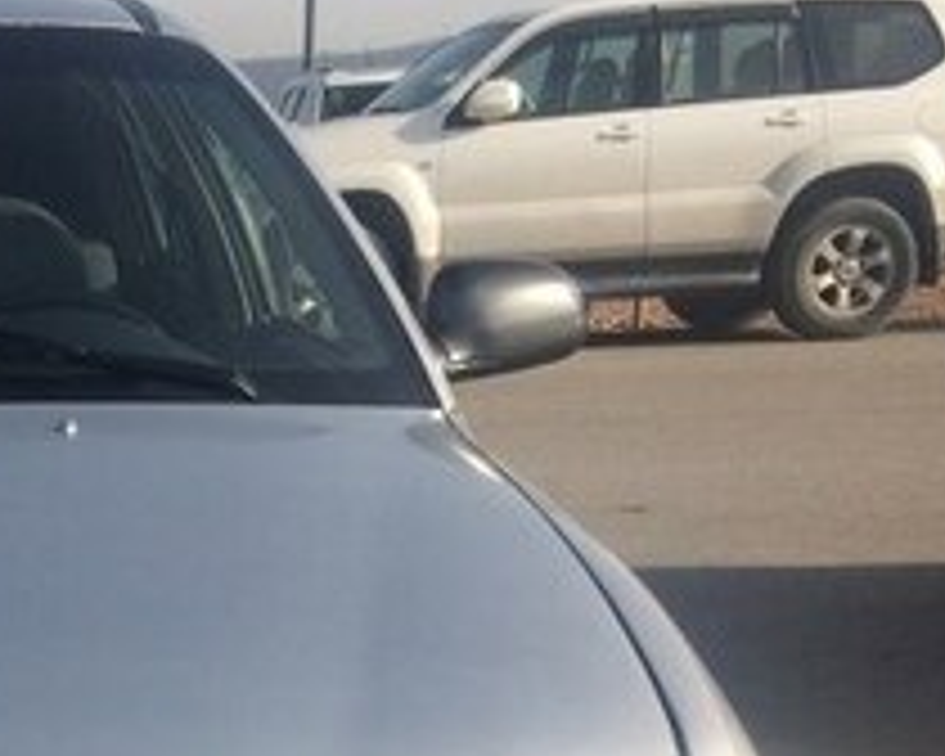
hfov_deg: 20.3
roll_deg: +1.5
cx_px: -162
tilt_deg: -17.1
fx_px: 2489
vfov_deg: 16.4
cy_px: 947
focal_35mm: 89
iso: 32
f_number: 2.2
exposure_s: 1/1953
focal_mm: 4.15
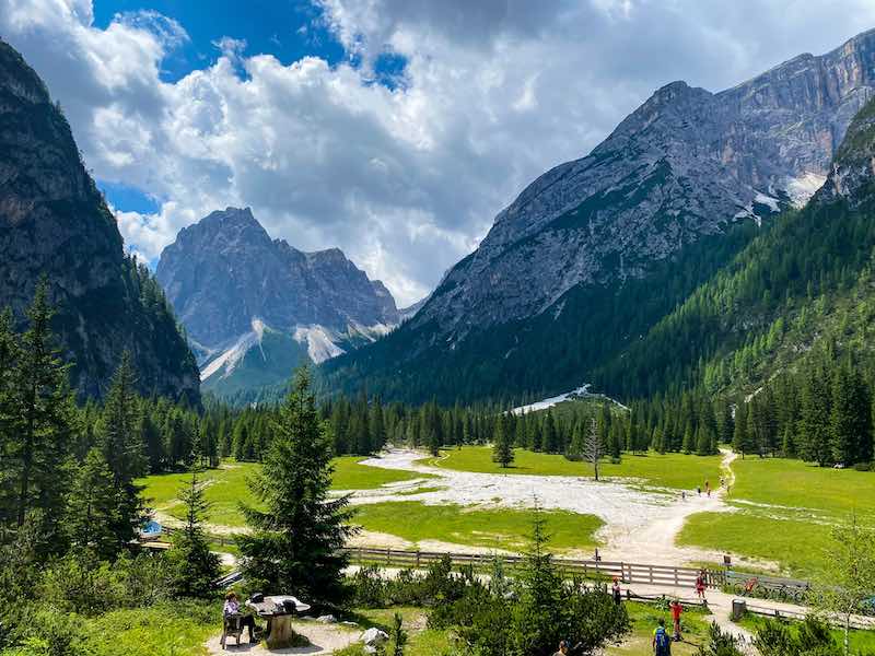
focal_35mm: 26
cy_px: 328
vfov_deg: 53.1
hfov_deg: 67.3
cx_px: 438
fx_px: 657
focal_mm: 4.25
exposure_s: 1/4400
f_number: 1.8
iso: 32
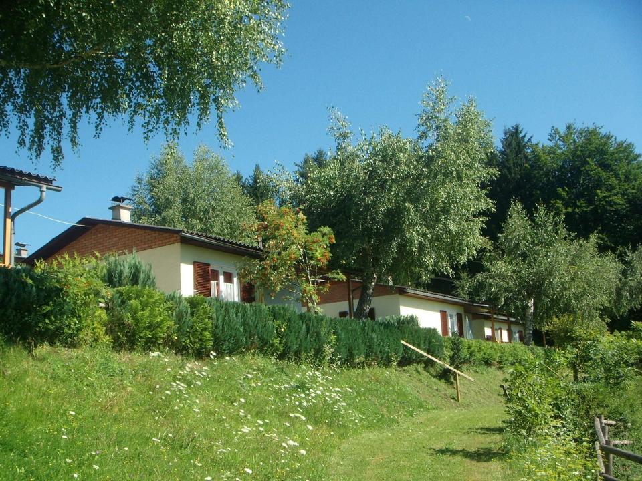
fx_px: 705
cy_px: 240
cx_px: 321
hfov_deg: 49.0
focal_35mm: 38
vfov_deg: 37.7
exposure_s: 1/227
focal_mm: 6.4
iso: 64
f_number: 5.7
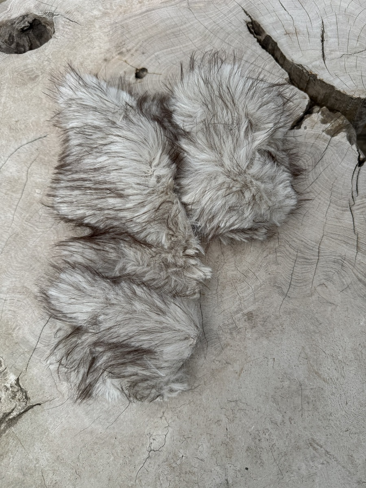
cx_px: 183
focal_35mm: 24
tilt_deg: -72.6
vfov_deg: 71.6
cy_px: 244
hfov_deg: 56.8
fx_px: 338
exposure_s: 1/2710
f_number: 1.78
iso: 80
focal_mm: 6.76
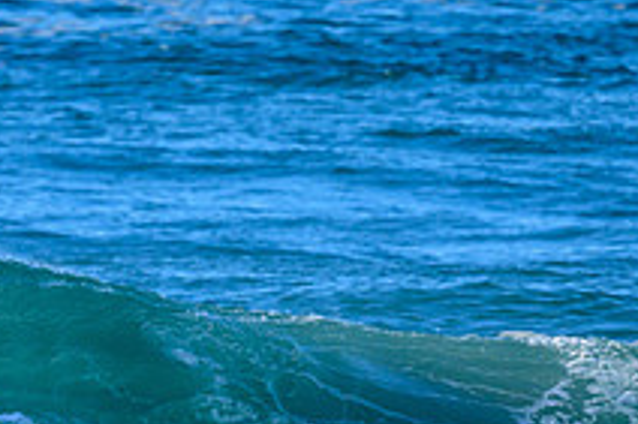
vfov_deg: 0.6
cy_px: 558
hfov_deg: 0.9
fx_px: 38816
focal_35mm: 2192
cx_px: 57
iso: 640
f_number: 8
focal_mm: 800
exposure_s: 1/2000
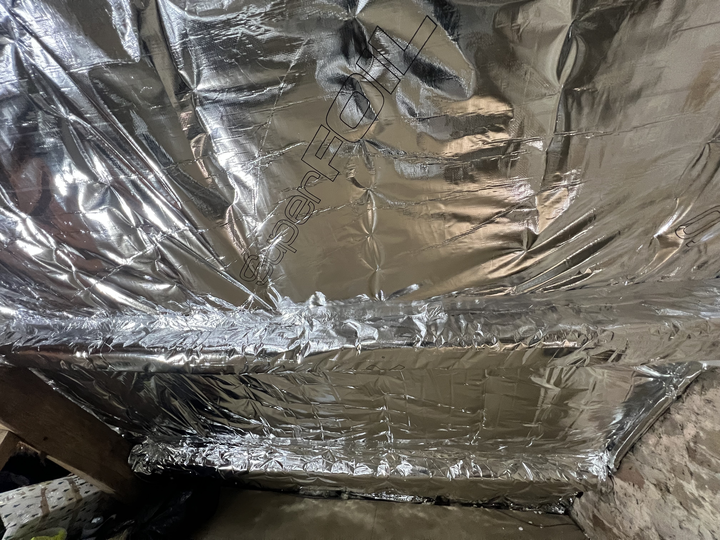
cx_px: 360
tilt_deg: +11.1
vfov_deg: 89.9
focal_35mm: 13
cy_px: 270
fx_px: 270
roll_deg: +1.3
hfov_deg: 106.2
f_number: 1.8
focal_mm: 1.57
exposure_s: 1/50
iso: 400
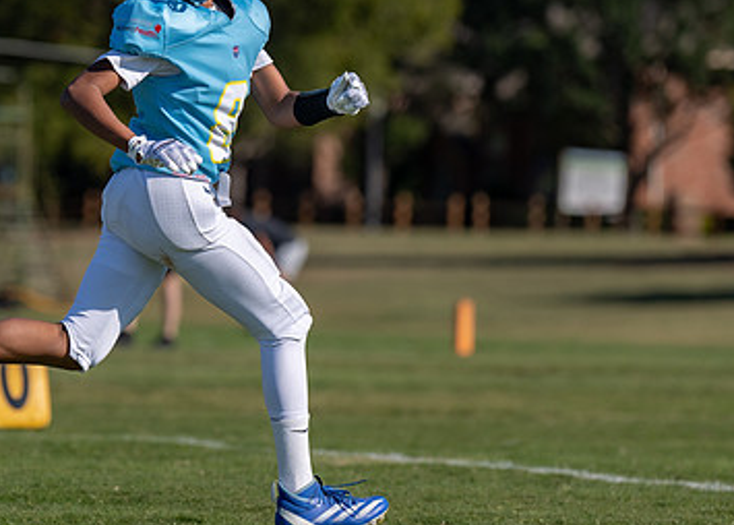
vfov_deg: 4.6
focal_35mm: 311
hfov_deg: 6.5
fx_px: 6487
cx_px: 185
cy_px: 197
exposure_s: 1/4000
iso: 100
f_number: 2.8
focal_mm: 136
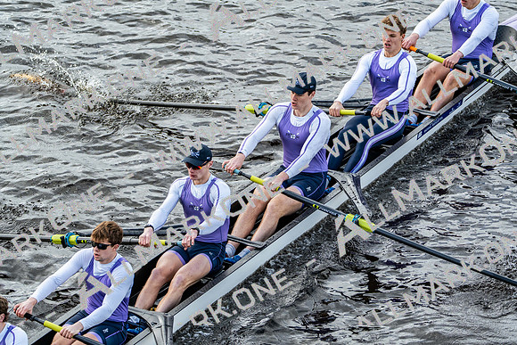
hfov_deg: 7.7
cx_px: 258
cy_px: 172
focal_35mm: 266
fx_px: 3821
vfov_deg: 5.2
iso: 1000
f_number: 5.6
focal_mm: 266
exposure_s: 1/1250
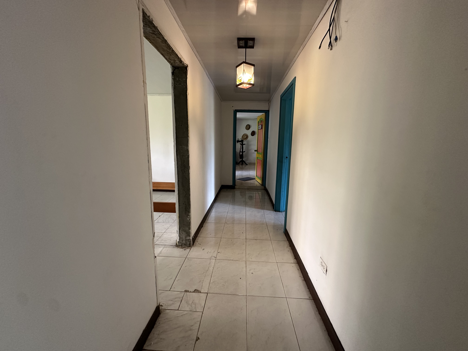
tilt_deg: -7.9
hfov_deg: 102.1
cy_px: 176
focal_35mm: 14
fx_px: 189
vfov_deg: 85.7
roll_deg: -2.3
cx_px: 234
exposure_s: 1/60
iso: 250
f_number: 2.2
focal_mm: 2.22
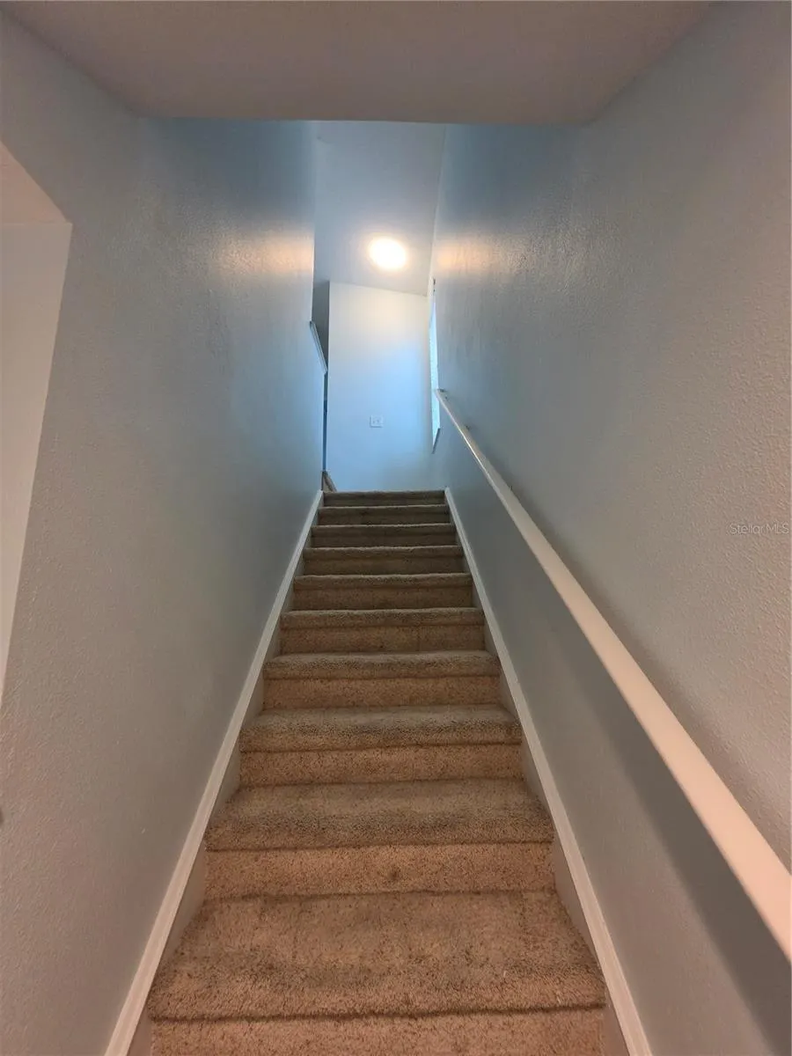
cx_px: 396
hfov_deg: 89.9
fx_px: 397
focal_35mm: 13
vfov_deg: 106.2
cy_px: 528
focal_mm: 2.2
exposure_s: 1/60
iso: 400
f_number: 1.9
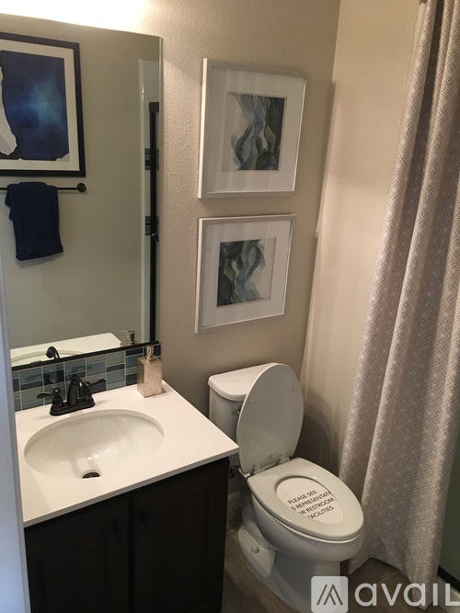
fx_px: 514
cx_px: 230
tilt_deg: -18.2
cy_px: 306
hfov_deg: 48.2
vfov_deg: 61.7
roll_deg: -3.4
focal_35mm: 29
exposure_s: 1/30
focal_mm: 4.15
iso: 125
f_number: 2.2
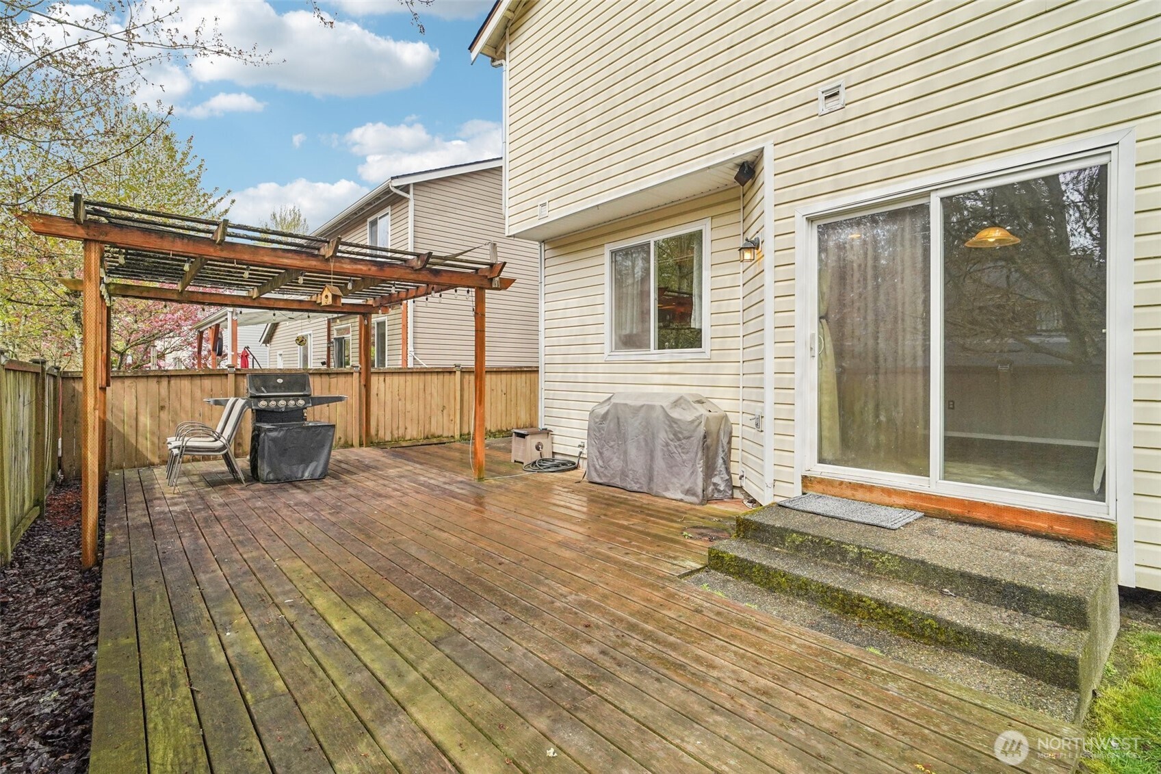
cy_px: 387
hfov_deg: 96.7
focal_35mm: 16
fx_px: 516
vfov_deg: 73.7
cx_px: 580
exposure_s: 1/640
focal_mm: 16
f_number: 8
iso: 1600
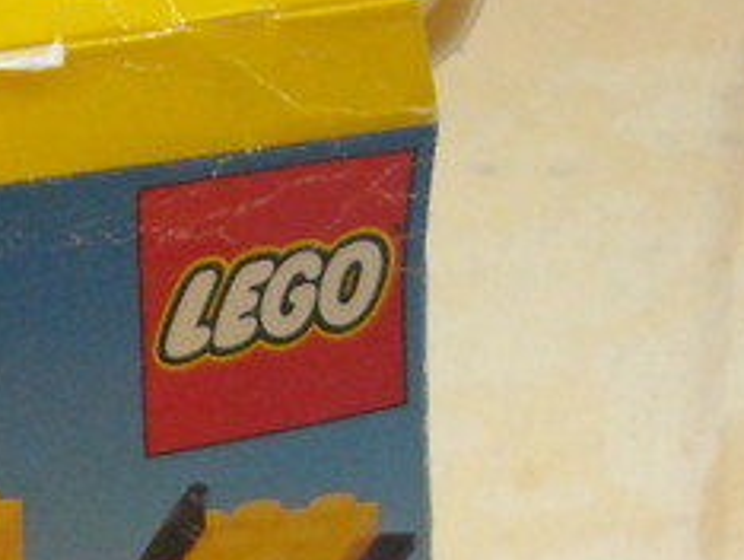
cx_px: 83
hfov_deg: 7.6
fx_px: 5615
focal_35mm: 261
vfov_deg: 5.6
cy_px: 1036
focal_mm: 11.02
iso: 383
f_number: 3.7
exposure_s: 1/250
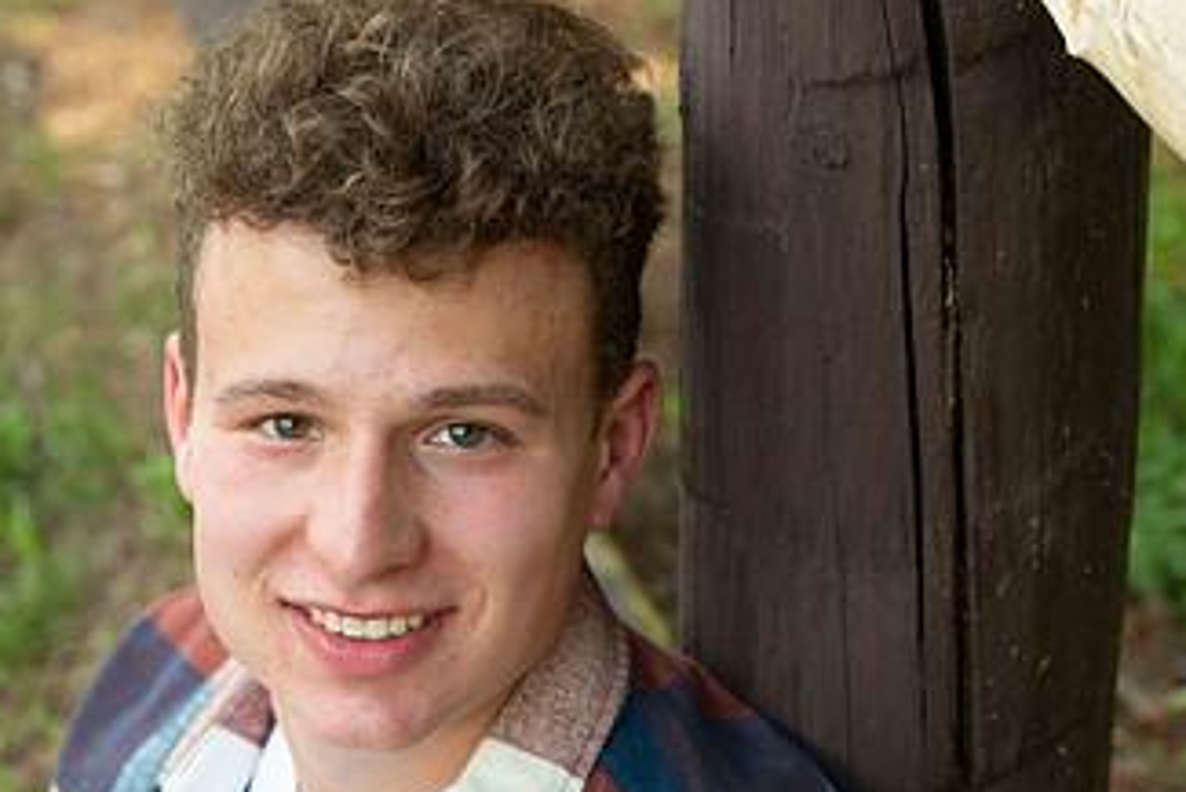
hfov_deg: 16.4
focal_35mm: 125
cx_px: 474
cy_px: 695
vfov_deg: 10.9
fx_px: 4120
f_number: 5
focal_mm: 70
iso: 400
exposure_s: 1/200
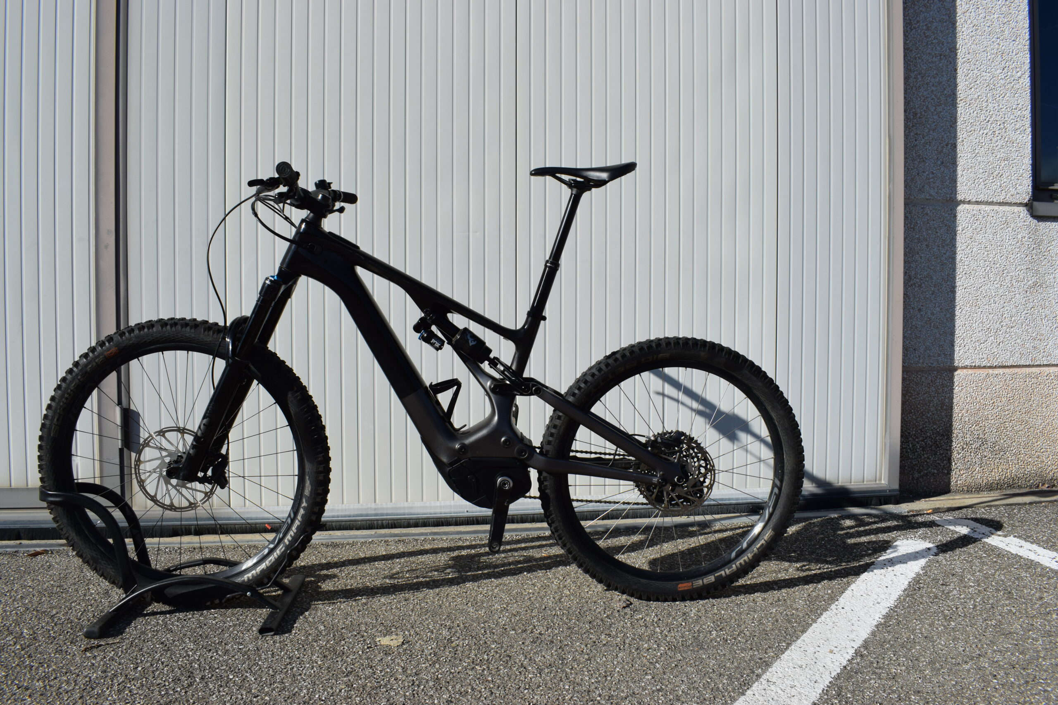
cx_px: 529
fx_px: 793
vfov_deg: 47.9
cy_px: 352
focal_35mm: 27
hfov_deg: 67.4
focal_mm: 18
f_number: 10
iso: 200
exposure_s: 1/400
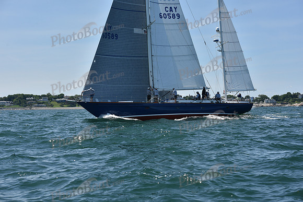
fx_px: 589
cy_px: 101
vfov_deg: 19.5
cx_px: 152
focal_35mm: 70
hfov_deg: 28.8
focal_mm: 70
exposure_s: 1/1000
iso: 250
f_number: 9
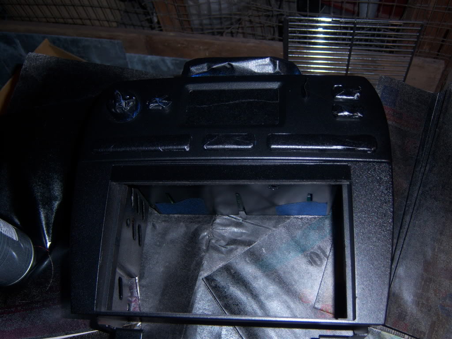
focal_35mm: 36
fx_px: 470
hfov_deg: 51.4
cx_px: 226
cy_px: 170
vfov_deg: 39.7
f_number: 2.8
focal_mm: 7.5
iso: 80
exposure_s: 1/60
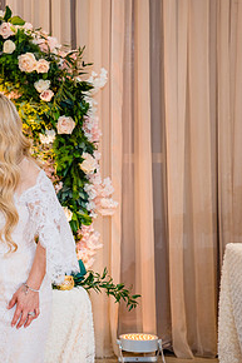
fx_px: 1131
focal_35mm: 112
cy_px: 155
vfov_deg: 18.3
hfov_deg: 11.8
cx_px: -84
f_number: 4
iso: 1000
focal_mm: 56
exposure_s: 1/160
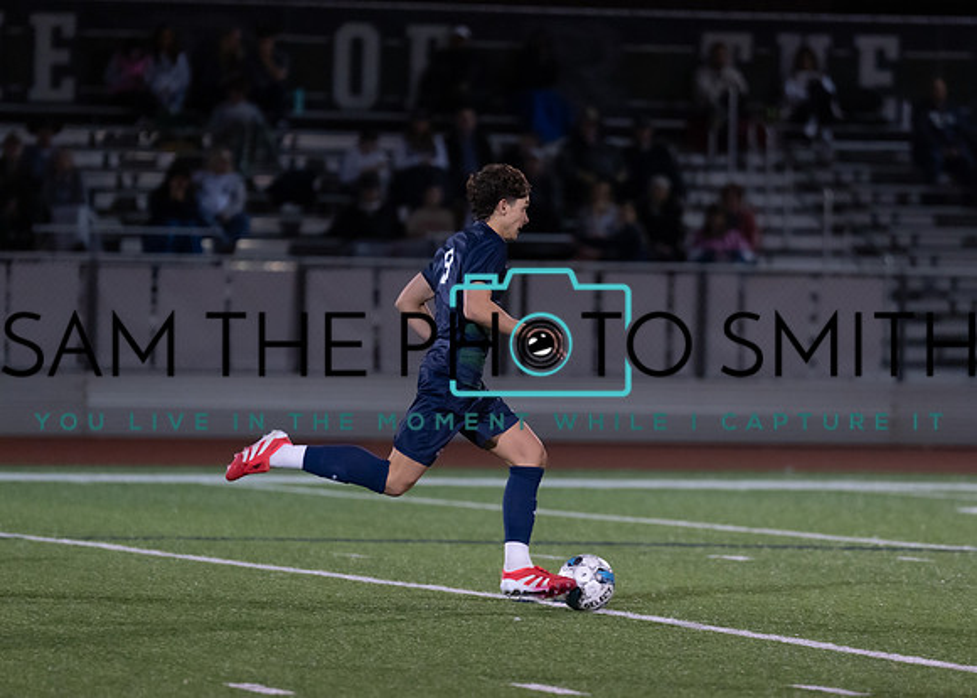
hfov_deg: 6.7
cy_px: 404
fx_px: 8377
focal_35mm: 302
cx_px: 542
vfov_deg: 4.8
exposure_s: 1/1000
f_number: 2.8
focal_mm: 200
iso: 2500
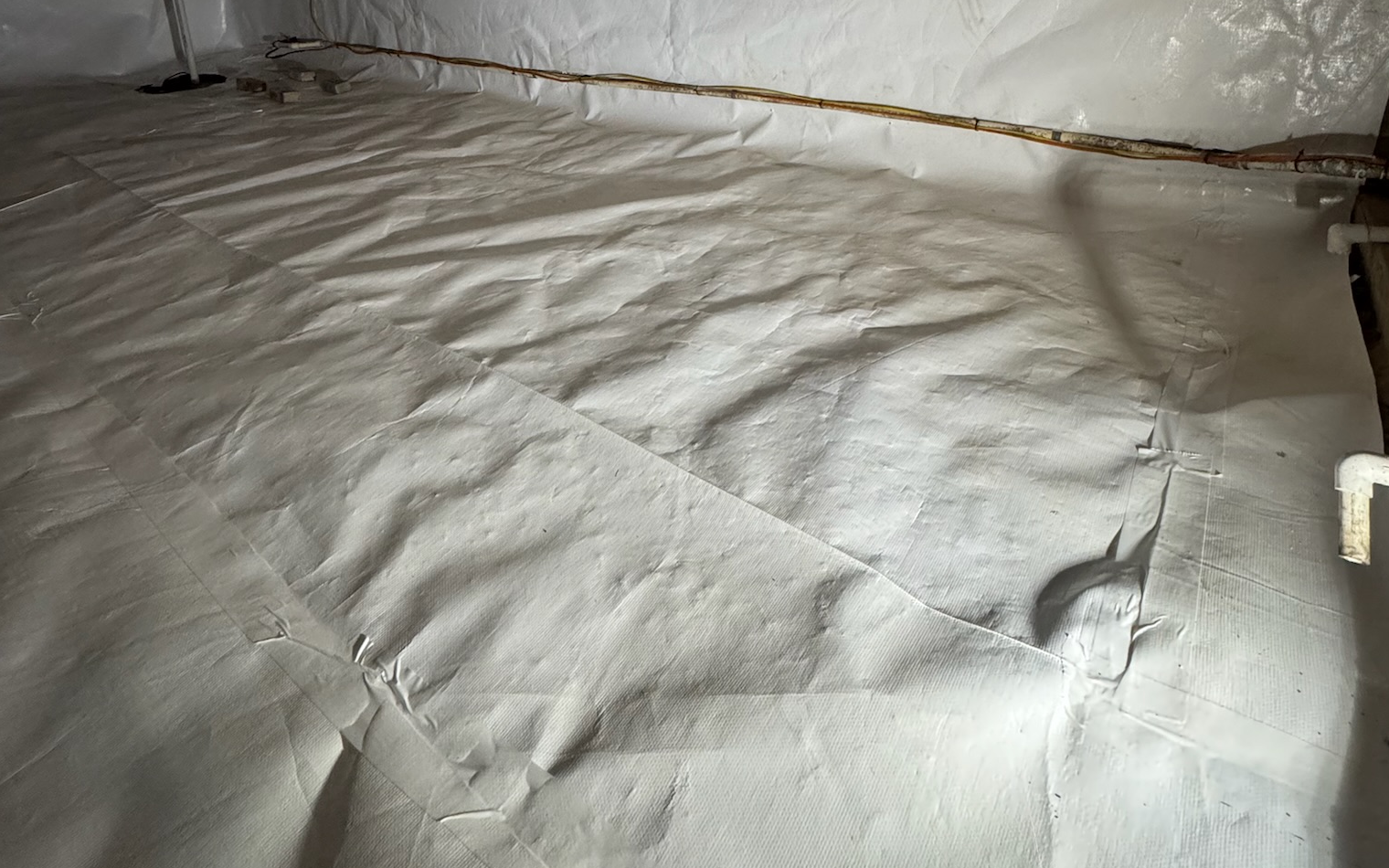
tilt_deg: -15.4
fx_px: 757
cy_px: 135
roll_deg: +1.7
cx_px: 699
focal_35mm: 20
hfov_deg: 85.1
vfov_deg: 54.2
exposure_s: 1/97
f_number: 2.2
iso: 320
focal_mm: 2.22
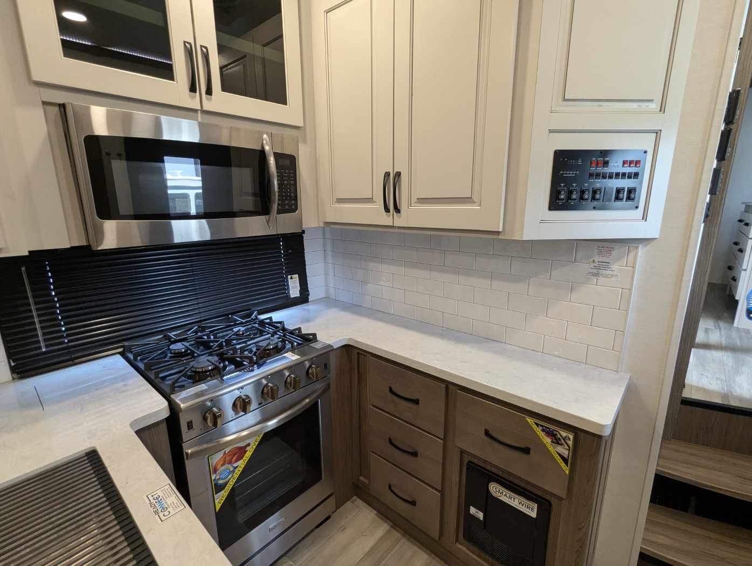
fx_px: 348
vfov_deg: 78.2
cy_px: 283
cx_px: 376
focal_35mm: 16
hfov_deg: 94.4
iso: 180
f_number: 2.2
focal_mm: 2.35
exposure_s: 1/34.2
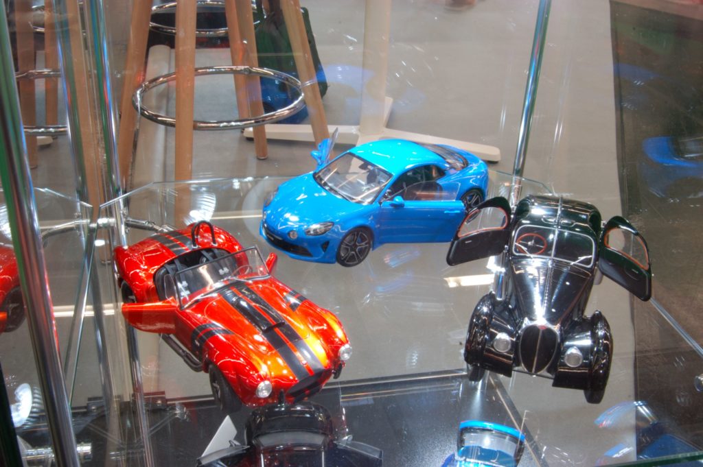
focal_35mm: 39
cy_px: 234
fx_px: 761
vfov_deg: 34.2
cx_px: 352
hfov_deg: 49.6
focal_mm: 26
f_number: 25
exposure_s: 2.5
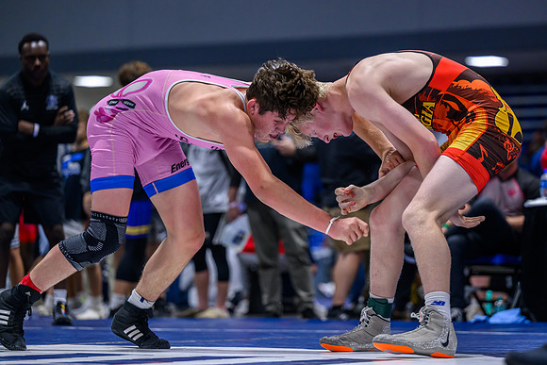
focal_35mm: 143
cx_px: 313
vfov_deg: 9.6
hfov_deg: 14.3
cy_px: 156
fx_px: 2176
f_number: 2.8
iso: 3200
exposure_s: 1/800
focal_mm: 125
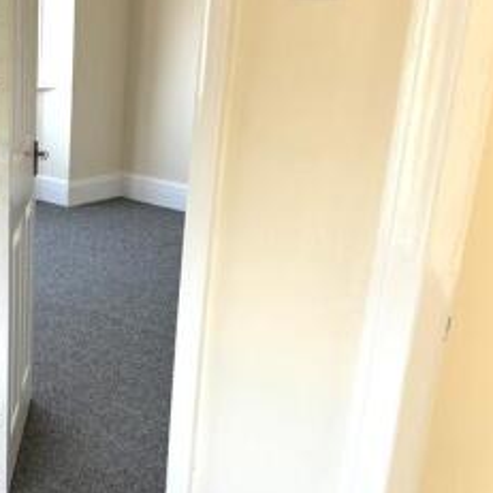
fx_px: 935
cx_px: -5
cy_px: 353
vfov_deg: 29.2
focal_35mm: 58
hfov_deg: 27.7
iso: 50
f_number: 1.6
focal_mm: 5.96
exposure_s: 1/121
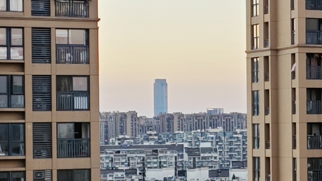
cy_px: 135
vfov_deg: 8.0
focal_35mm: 152
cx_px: 392
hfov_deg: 13.7
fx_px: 1298
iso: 50
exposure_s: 1/142
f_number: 1.8
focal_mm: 5.43
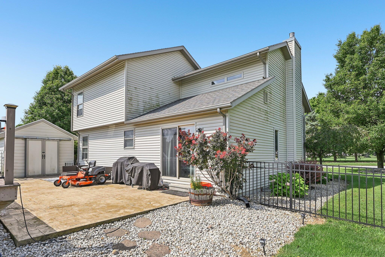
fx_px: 203
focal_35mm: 19
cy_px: 128
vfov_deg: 64.5
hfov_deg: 86.9
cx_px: 192
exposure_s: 1/2000
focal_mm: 19
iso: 400
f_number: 4
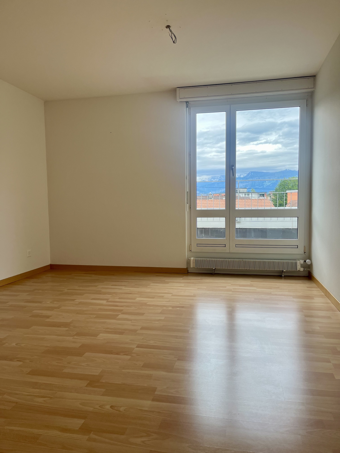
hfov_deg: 53.1
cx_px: 170
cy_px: 226
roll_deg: +1.0
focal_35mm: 26
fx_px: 340
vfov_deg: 67.3
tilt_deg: -3.1
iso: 64
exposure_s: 1/124
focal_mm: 5.1
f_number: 1.6
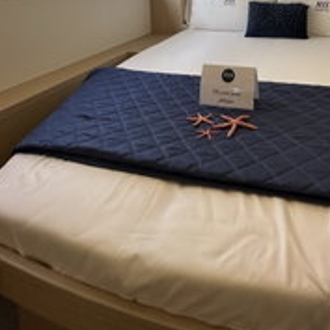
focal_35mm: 28
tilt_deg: -2.5
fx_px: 302
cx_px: 242
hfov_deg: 54.9
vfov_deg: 45.2
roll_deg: +1.4
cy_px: -22
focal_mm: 2.22
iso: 160
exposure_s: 1/99
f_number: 2.2
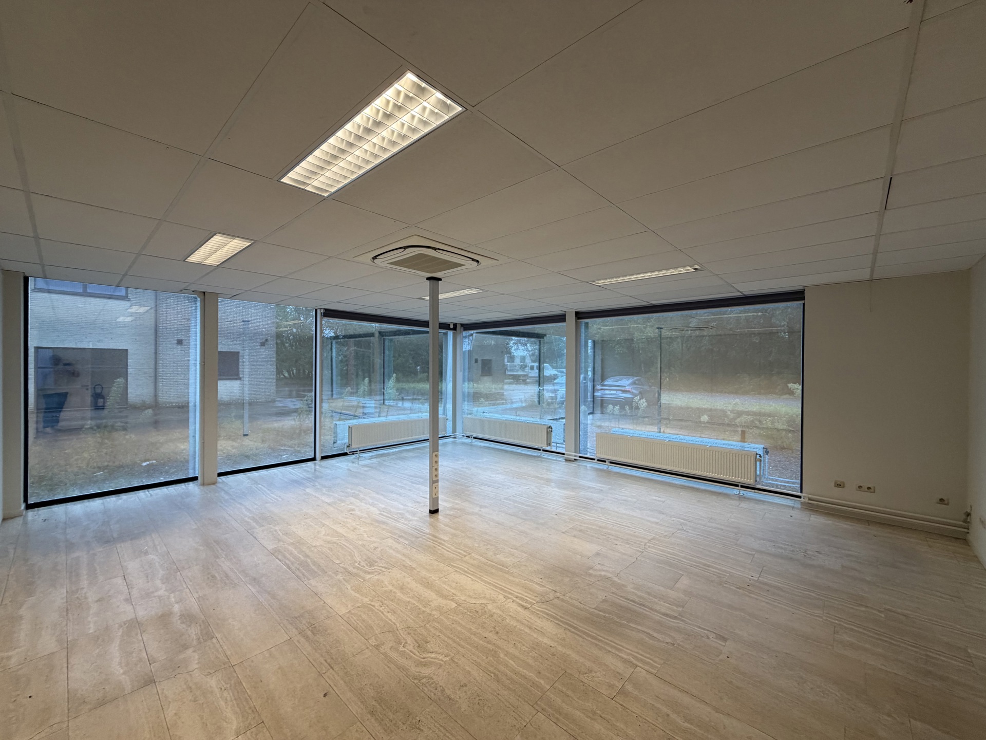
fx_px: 399
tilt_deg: -0.4
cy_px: 370
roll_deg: -0.5
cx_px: 493
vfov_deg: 85.7
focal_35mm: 14
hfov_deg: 102.1
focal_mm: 2.22
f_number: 2.2
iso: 160
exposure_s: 1/100
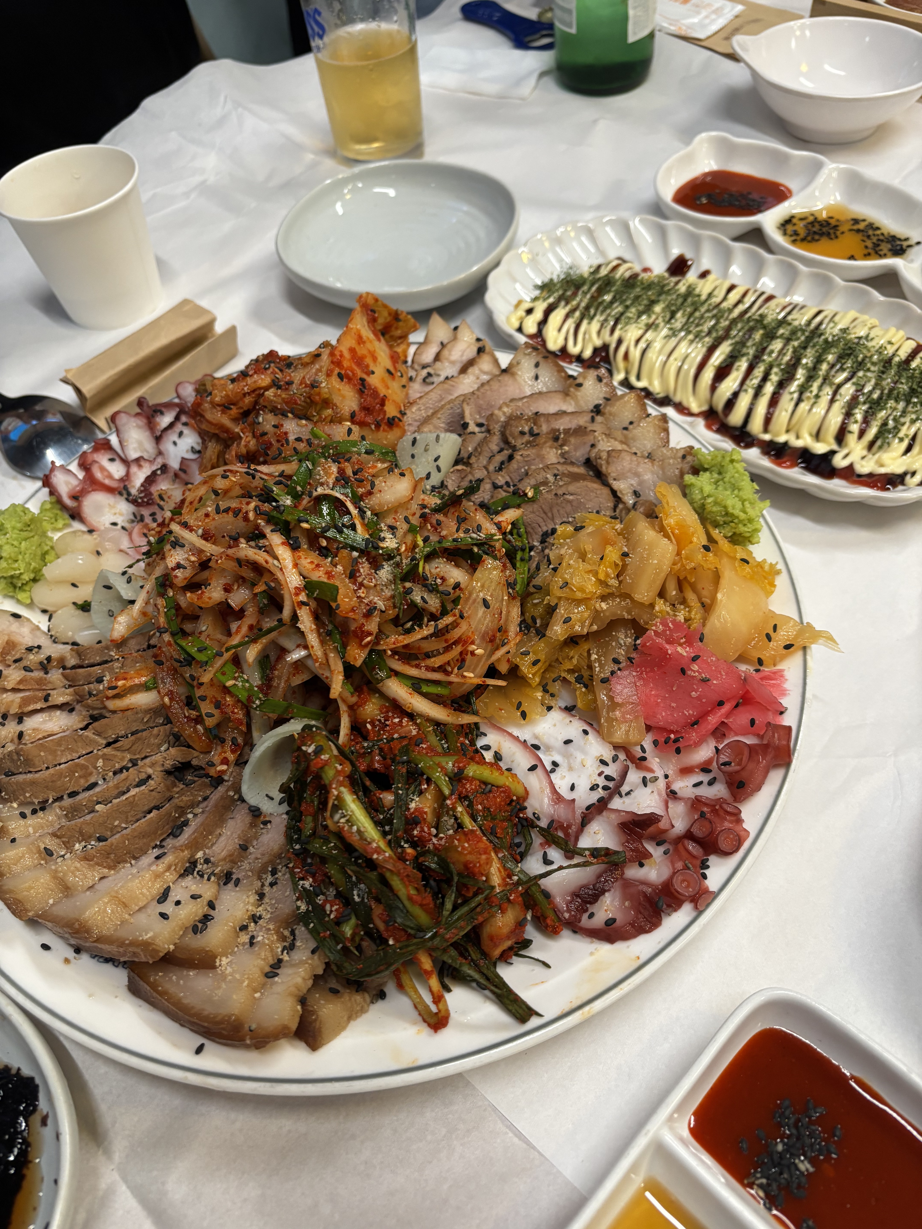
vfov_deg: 67.3
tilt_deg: -51.2
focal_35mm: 26
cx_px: 461
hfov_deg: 53.1
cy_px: 614
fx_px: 923
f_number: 1.6
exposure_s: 1/60
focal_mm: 5.96
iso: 160
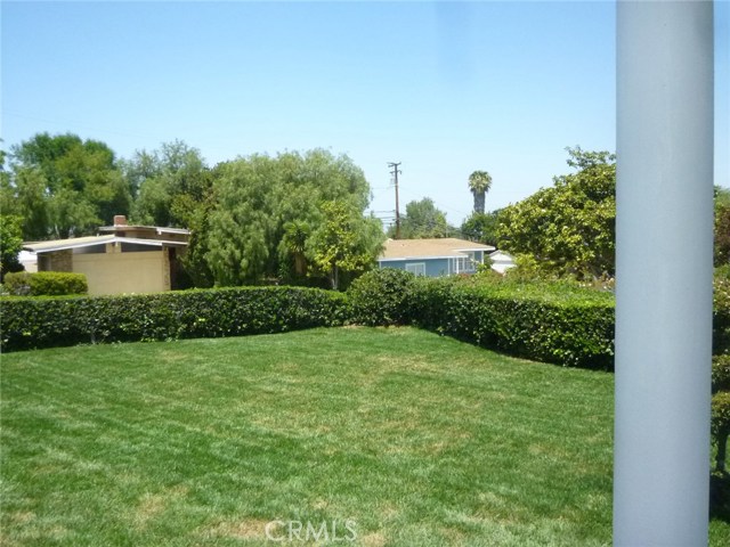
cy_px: 274
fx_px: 675
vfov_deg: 44.2
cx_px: 365
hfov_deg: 56.8
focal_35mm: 32
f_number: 5.6
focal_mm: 5.2
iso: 400
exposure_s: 1/800
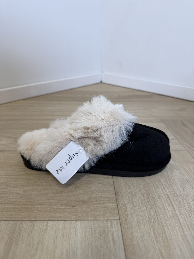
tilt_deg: -25.3
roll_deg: -1.8
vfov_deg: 71.6
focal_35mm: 24
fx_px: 179
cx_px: 97
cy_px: 130
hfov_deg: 56.8
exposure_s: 1/100
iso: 80
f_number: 1.78
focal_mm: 6.76
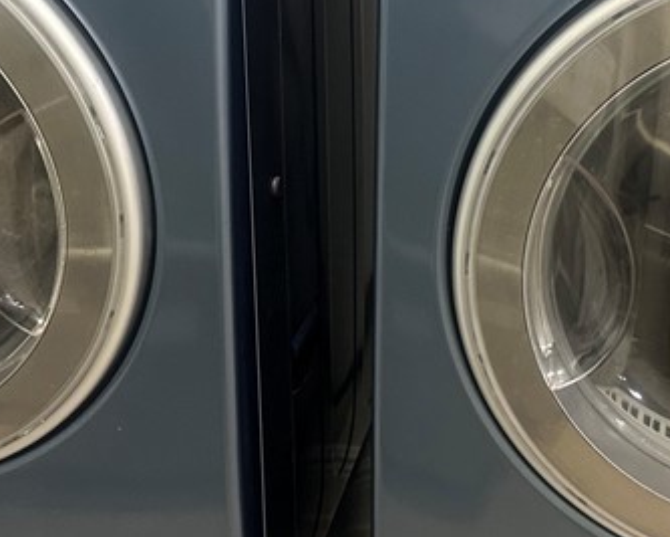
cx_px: 451
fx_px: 1429
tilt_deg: -23.6
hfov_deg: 26.2
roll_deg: -1.0
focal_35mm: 72
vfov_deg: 21.3
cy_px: 205
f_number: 1.78
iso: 400
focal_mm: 6.86
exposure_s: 1/60
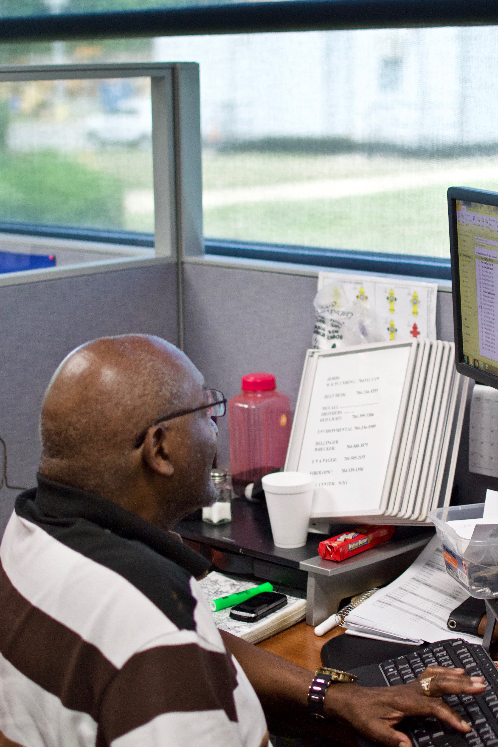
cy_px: 412
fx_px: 1550
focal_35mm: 75
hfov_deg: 18.2
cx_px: 330
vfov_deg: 27.1
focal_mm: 35
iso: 1000
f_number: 1.8
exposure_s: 1/160
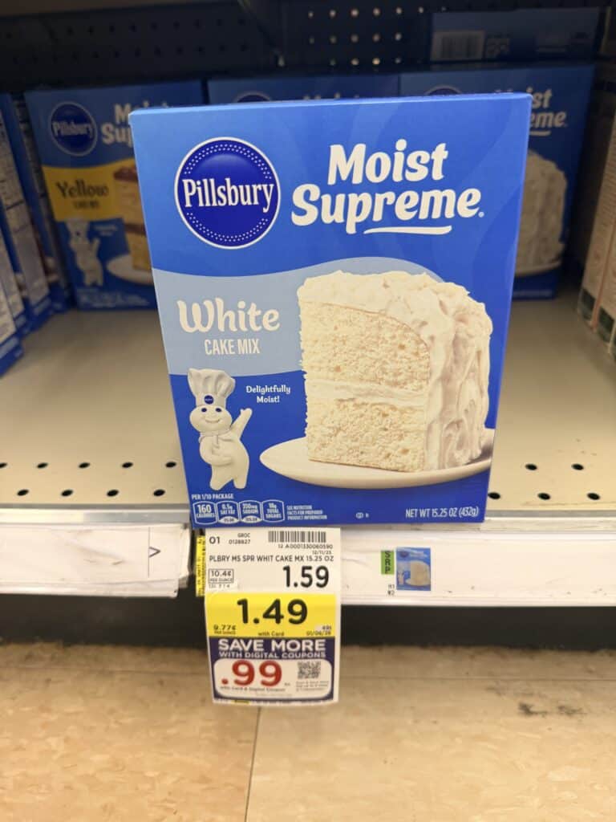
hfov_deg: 56.8
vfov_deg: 71.6
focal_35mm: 24
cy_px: 411
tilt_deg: -31.7
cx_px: 308
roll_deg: +1.7
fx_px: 569
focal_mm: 6.76
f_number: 1.78
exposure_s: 1/66
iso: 200
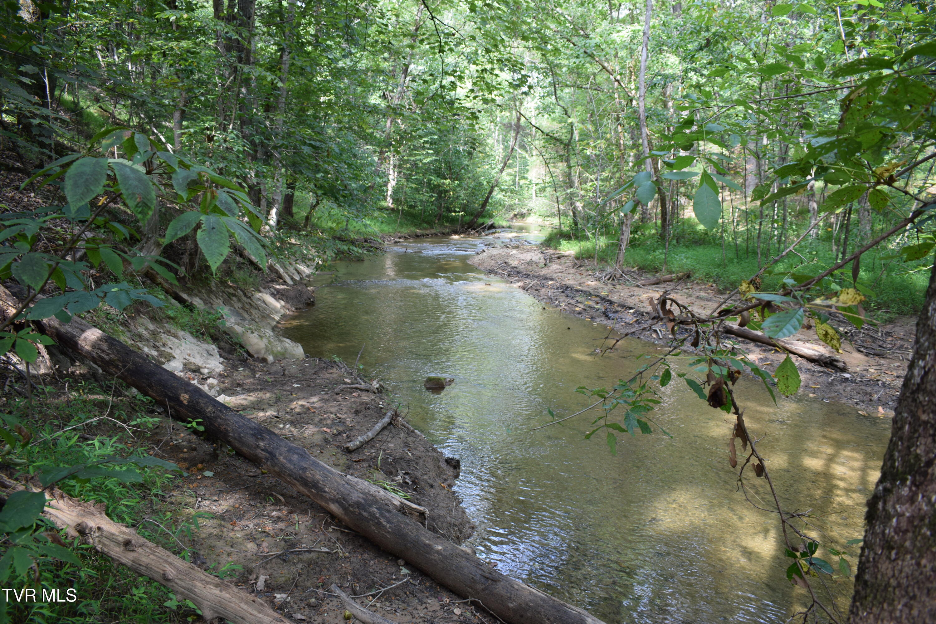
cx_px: 468
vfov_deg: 47.9
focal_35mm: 27
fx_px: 702
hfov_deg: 67.4
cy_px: 312
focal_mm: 18
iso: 400
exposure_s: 1/100
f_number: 5
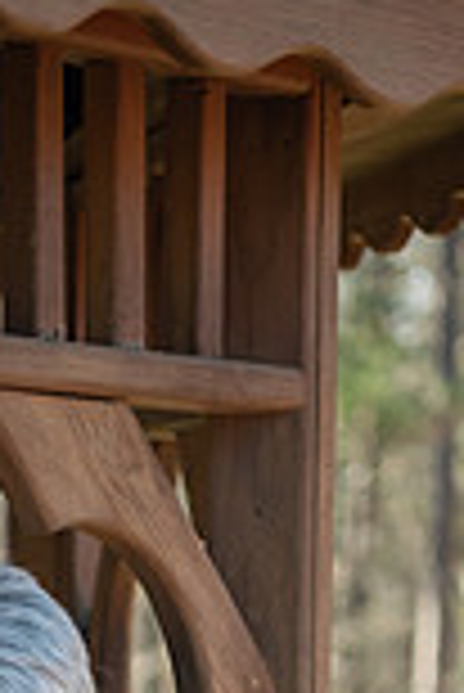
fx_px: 3665
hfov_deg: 7.2
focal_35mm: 190
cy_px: 972
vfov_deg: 10.5
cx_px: 25
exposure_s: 1/2000
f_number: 2.8
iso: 1000
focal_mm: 65
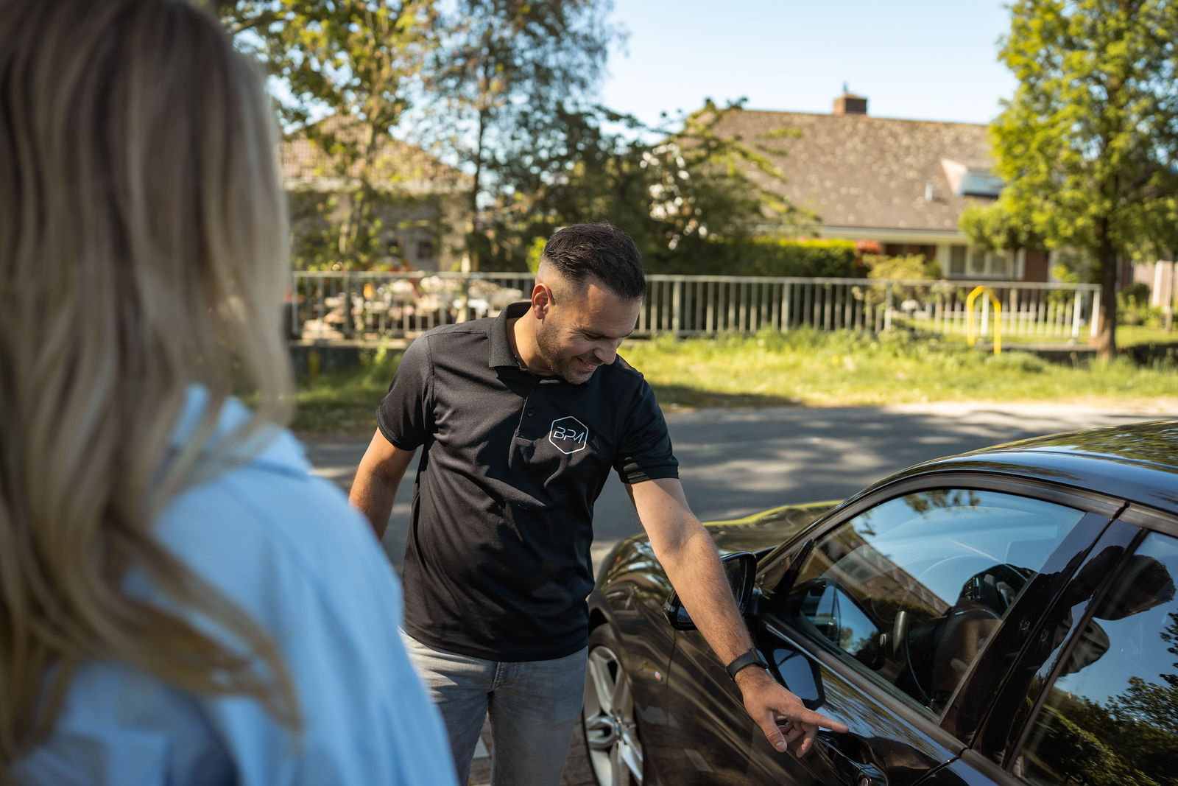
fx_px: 1145
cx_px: 589
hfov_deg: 54.4
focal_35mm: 35
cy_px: 393
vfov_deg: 37.9
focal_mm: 35
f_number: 2.5
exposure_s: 1/1600
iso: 320
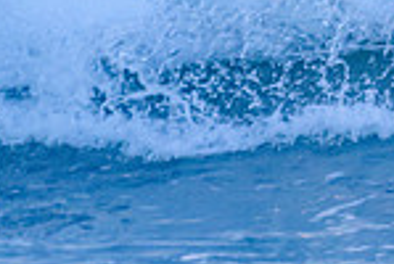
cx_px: 730
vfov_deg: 0.6
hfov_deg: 0.9
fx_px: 25891
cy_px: -136
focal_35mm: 2361
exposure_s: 1/2000
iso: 1000
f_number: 5.6
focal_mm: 500
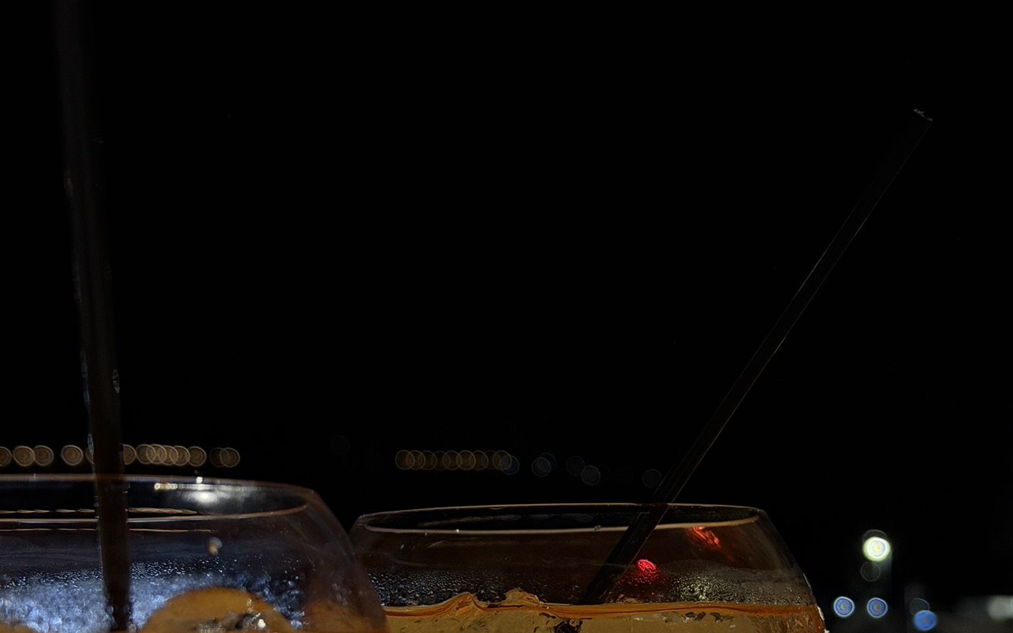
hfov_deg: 30.2
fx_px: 1878
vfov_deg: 18.6
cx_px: 507
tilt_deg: -0.5
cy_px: 657
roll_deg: +0.1
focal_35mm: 68
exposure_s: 1/33
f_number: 1.78
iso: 200
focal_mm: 6.76
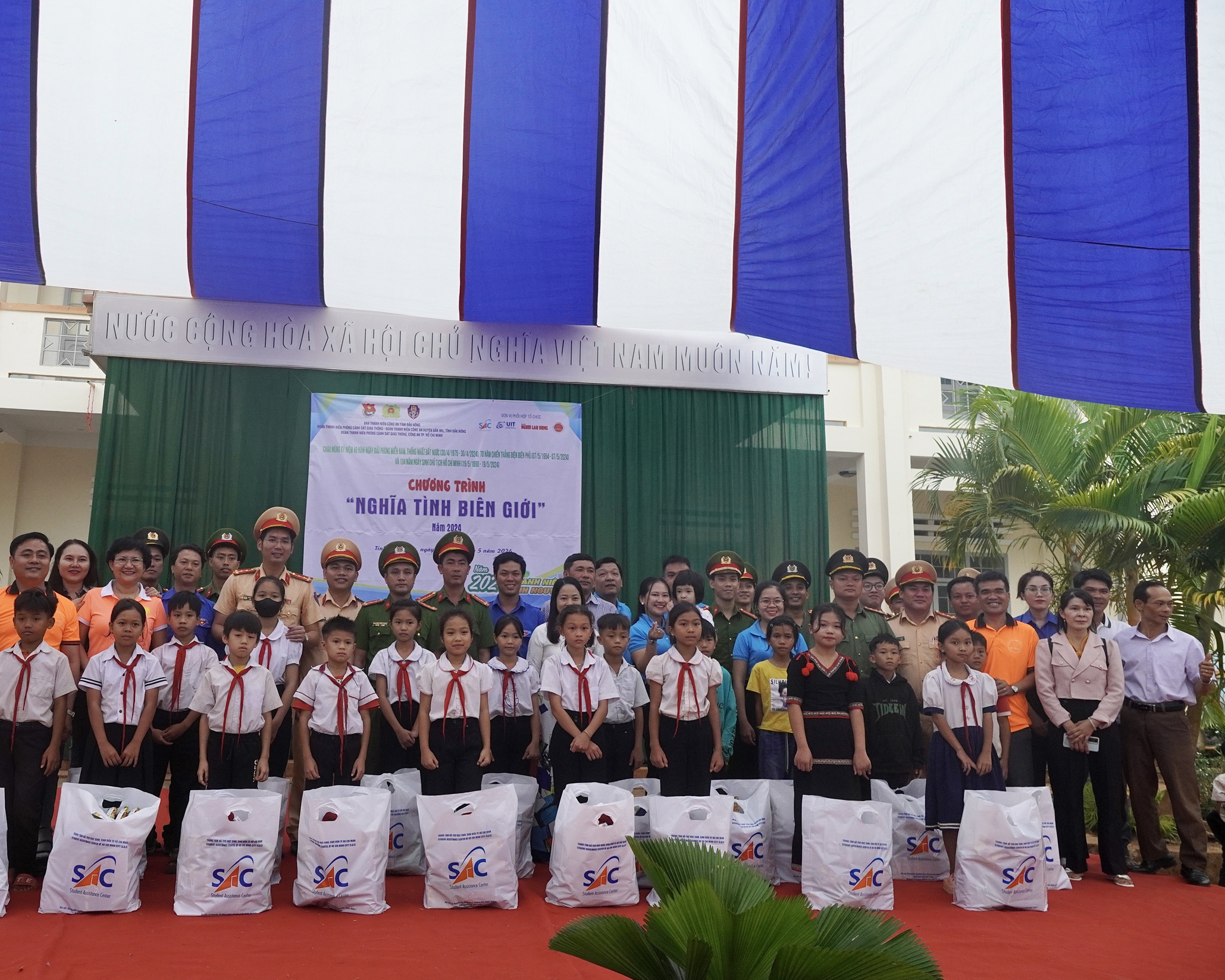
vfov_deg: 51.5
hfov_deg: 61.4
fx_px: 1015
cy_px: 503
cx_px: 464
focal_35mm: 28
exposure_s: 1/160
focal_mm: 16
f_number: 4
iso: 640
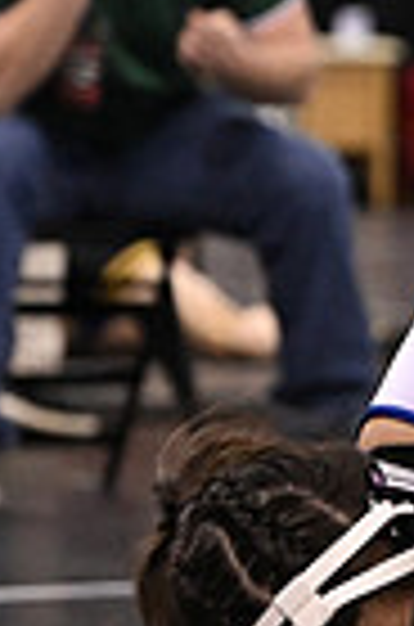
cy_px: 396
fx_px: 7610
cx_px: 1269
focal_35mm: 439
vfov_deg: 4.7
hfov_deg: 3.1
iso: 4000
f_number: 3.2
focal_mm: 70
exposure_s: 1/1000
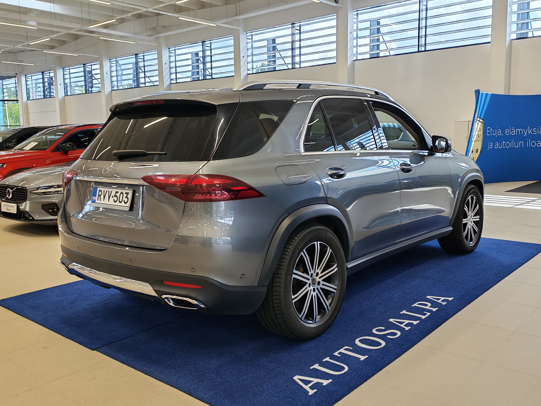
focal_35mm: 33
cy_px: 203
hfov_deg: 55.4
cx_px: 270
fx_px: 516
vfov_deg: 42.9
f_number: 1.9
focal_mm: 6.12
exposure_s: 1/100
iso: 100
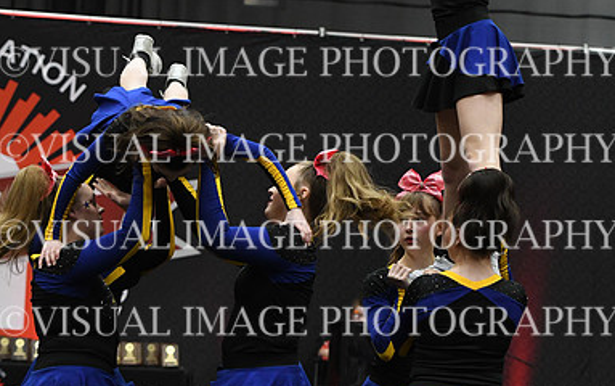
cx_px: 309
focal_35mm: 162
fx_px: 2717
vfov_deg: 8.1
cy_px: 191
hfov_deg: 12.9
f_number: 4
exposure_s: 1/400
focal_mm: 70
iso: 4000
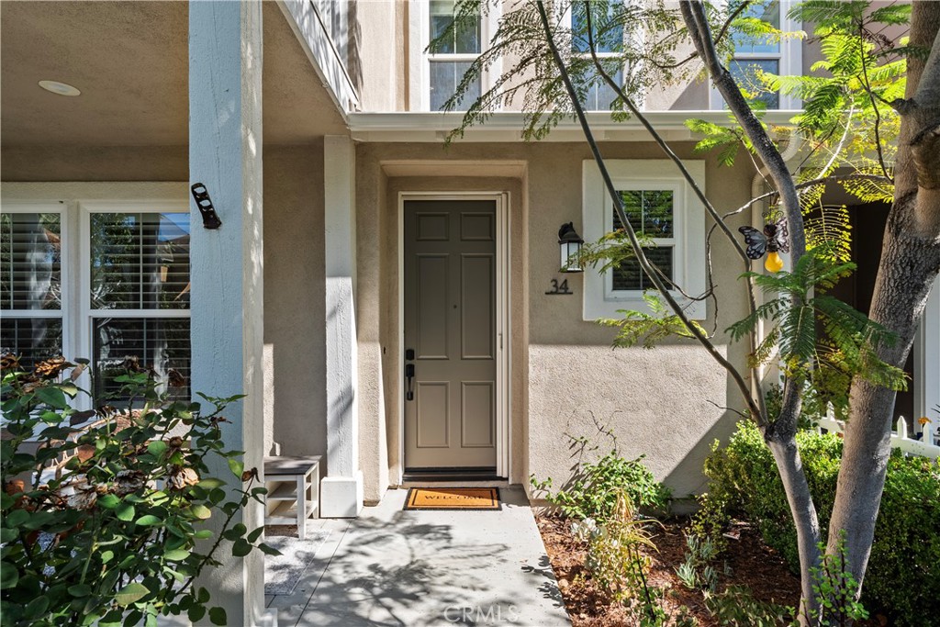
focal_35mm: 18
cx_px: 470
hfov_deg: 90.0
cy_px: 314
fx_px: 470
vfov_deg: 67.4
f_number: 11
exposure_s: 1/25
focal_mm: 18
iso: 160
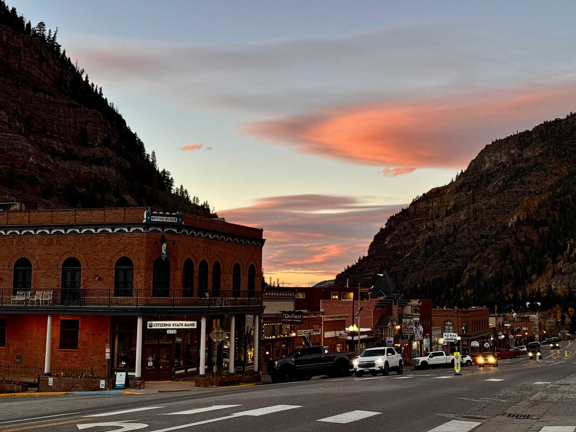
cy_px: 216
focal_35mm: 48
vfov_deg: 30.3
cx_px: 288
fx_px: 799
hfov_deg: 39.7
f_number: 1.8
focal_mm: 6.8
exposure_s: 1/142
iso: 50
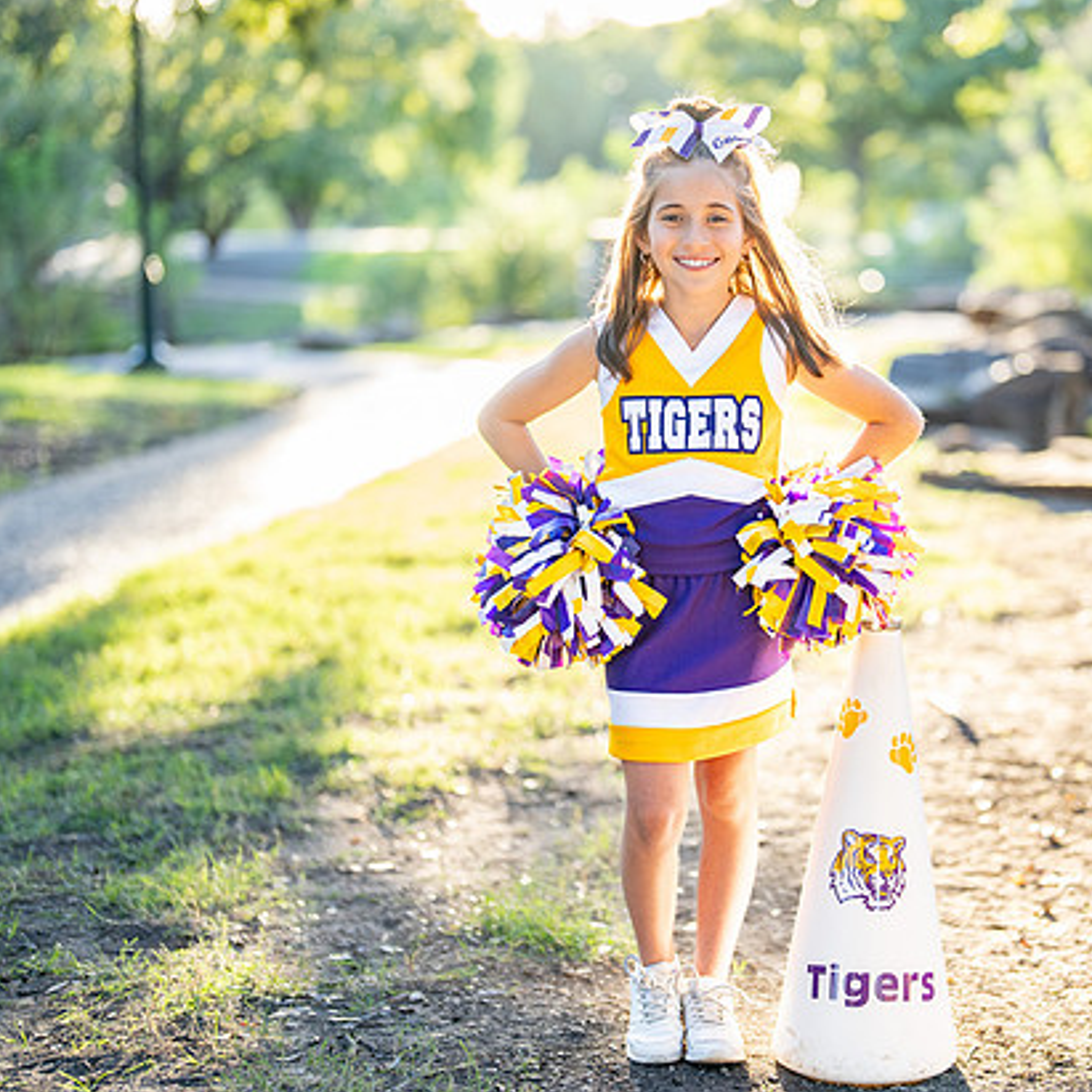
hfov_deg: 23.5
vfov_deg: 23.7
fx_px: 2605
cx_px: 769
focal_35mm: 73
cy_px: 520
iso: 250
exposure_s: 1/800
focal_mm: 50
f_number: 1.2
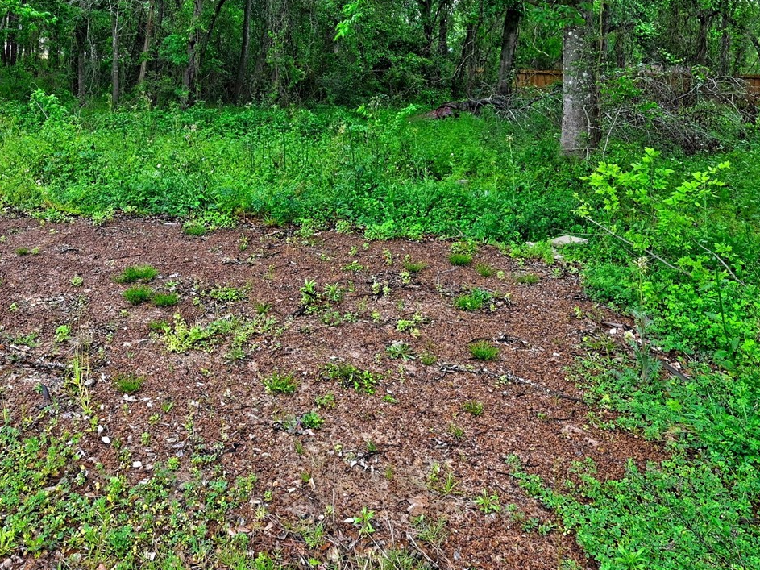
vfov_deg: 41.3
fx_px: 681
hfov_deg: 57.6
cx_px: 284
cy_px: 42
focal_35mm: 31
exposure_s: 1/50
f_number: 8
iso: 400
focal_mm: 14
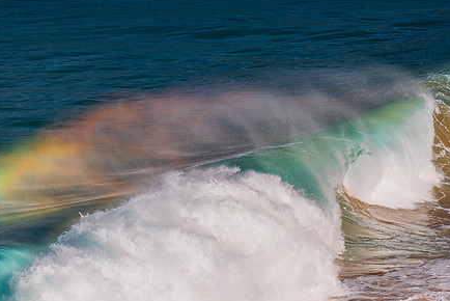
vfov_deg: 1.7
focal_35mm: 801
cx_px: 214
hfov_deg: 2.6
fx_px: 10019
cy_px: 194
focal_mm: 600
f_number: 8
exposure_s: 1/1000
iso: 100
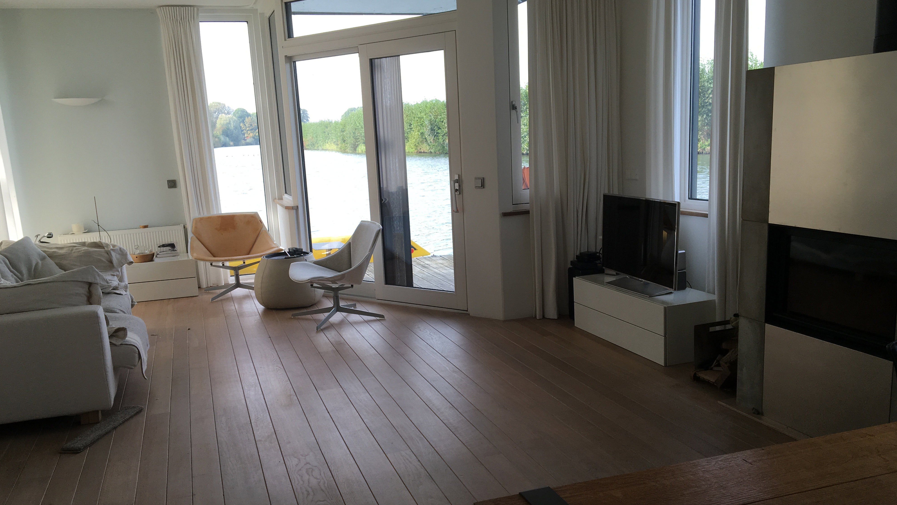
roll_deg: +1.8
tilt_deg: -10.2
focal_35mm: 32
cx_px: 449
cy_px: 291
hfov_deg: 61.0
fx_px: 761
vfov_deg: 36.6
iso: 25
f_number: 2.2
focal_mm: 4.15
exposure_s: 1/146
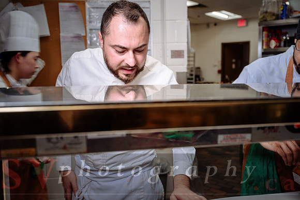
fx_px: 292
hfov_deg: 54.4
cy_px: 100
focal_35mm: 35
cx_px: 150
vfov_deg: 37.9
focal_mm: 35
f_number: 4
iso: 100
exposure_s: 1/60
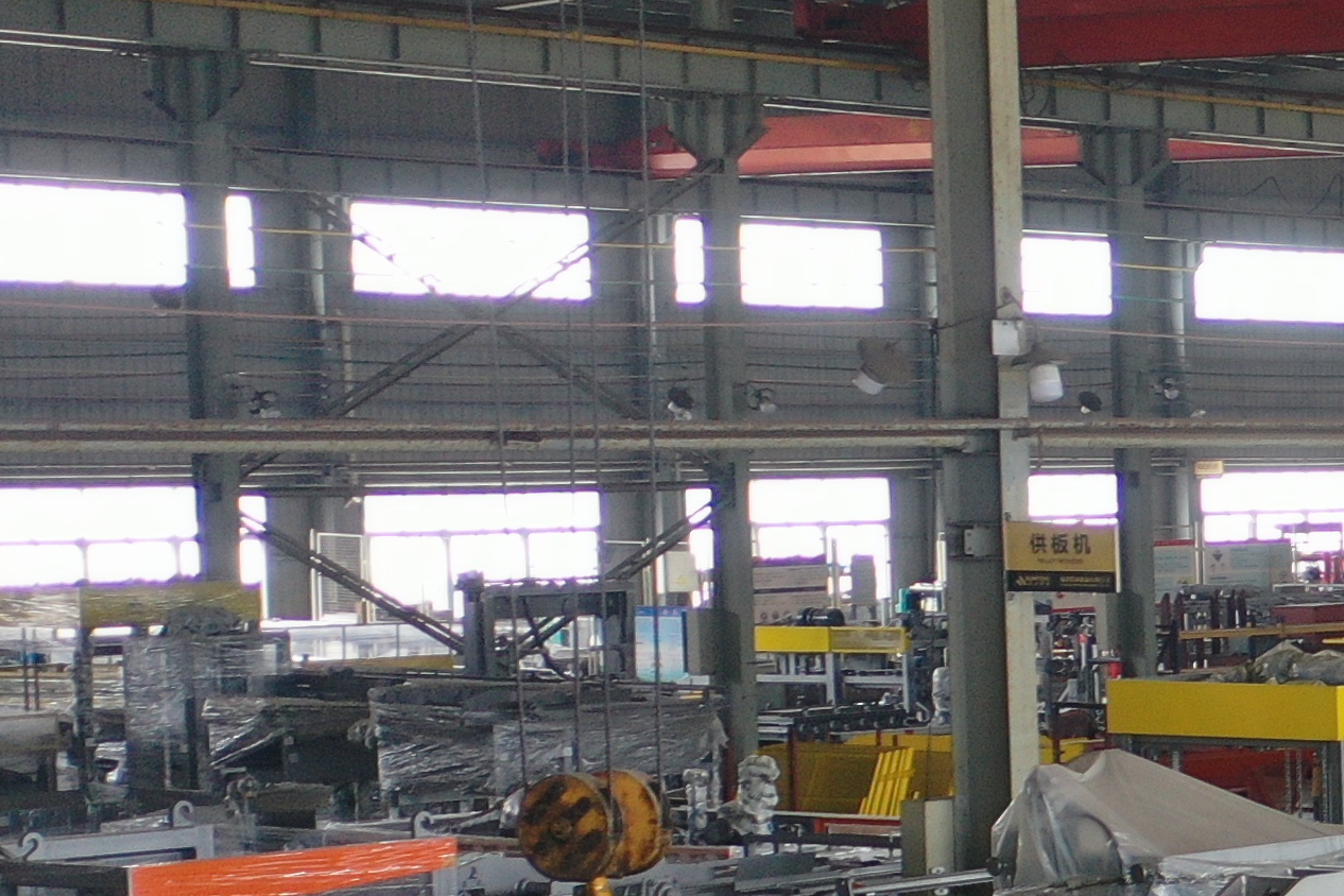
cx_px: 2561
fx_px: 4517
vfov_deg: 11.2
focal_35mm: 121
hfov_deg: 14.5
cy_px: 829
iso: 120
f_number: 2.8
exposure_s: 1/30
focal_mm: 10.26
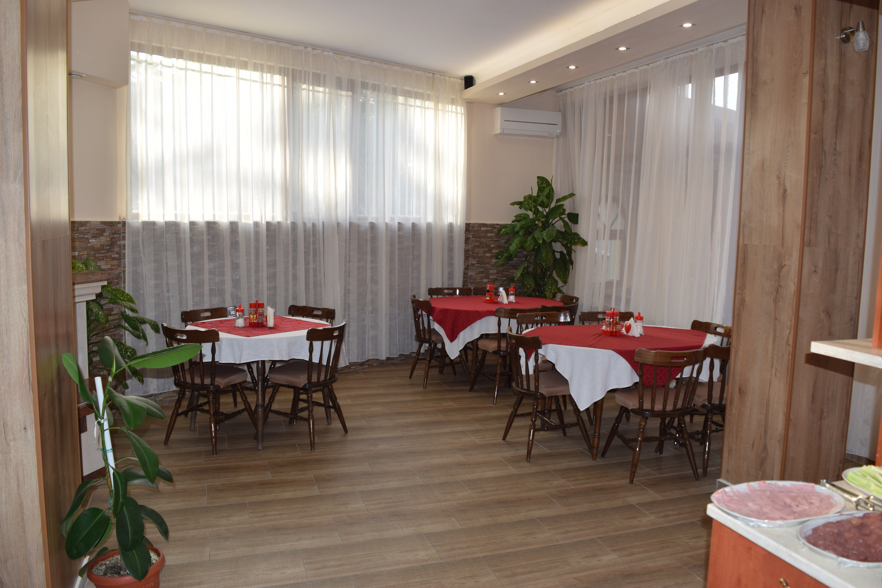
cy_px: 294
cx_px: 441
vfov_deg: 47.9
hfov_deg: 67.4
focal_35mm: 27
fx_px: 661
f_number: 5.6
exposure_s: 1/125
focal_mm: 18
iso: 220
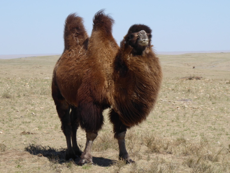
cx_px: 102
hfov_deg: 10.4
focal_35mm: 191
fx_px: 1269
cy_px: 85
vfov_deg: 7.8
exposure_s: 1/400
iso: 80
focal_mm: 27.1
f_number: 5.4
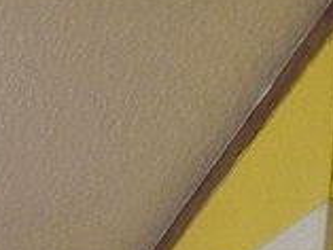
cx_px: -437
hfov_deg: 8.2
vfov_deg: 5.1
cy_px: 1294
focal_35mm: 225
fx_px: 2166
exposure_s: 1/120
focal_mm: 5.4
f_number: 1.8
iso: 250
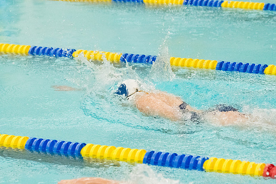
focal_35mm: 217
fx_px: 1663
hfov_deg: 9.5
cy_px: 92
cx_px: 138
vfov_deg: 6.3
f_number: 4.5
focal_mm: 145
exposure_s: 1/1250
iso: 8000
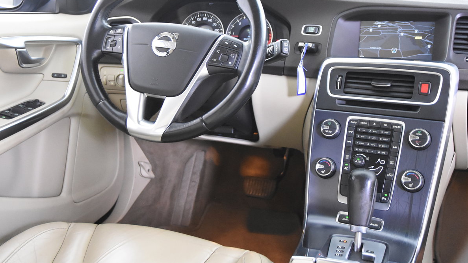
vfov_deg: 27.0
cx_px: 227
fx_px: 546
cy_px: 96
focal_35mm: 44
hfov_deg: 46.4
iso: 5600
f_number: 3.2
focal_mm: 26
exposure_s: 1/40
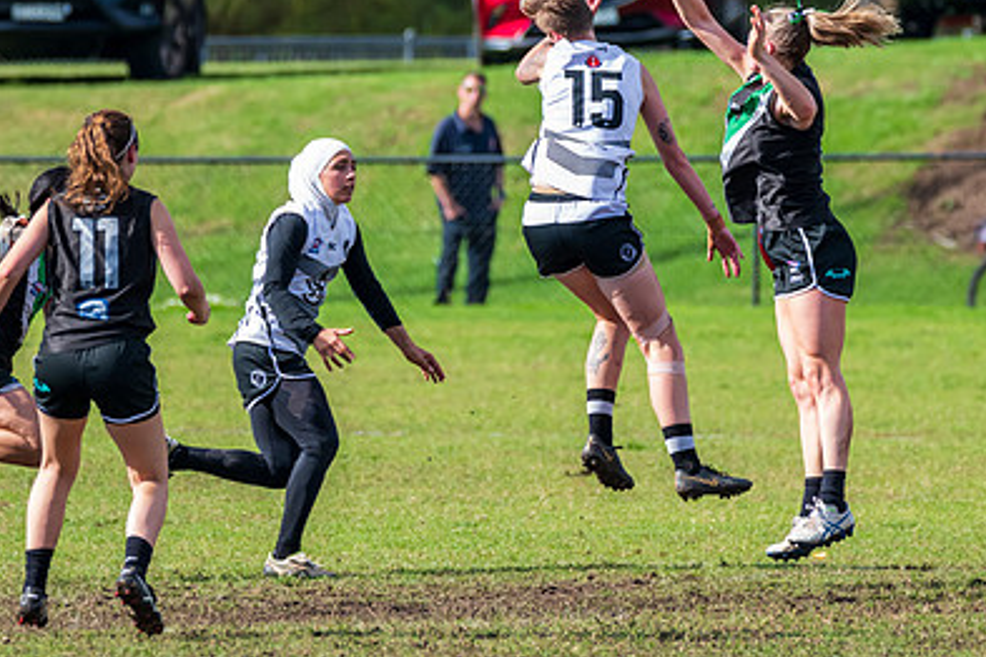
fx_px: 21855
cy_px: 199
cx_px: 539
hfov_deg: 2.6
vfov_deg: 1.7
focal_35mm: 798
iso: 800
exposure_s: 1/1250
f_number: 8
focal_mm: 400
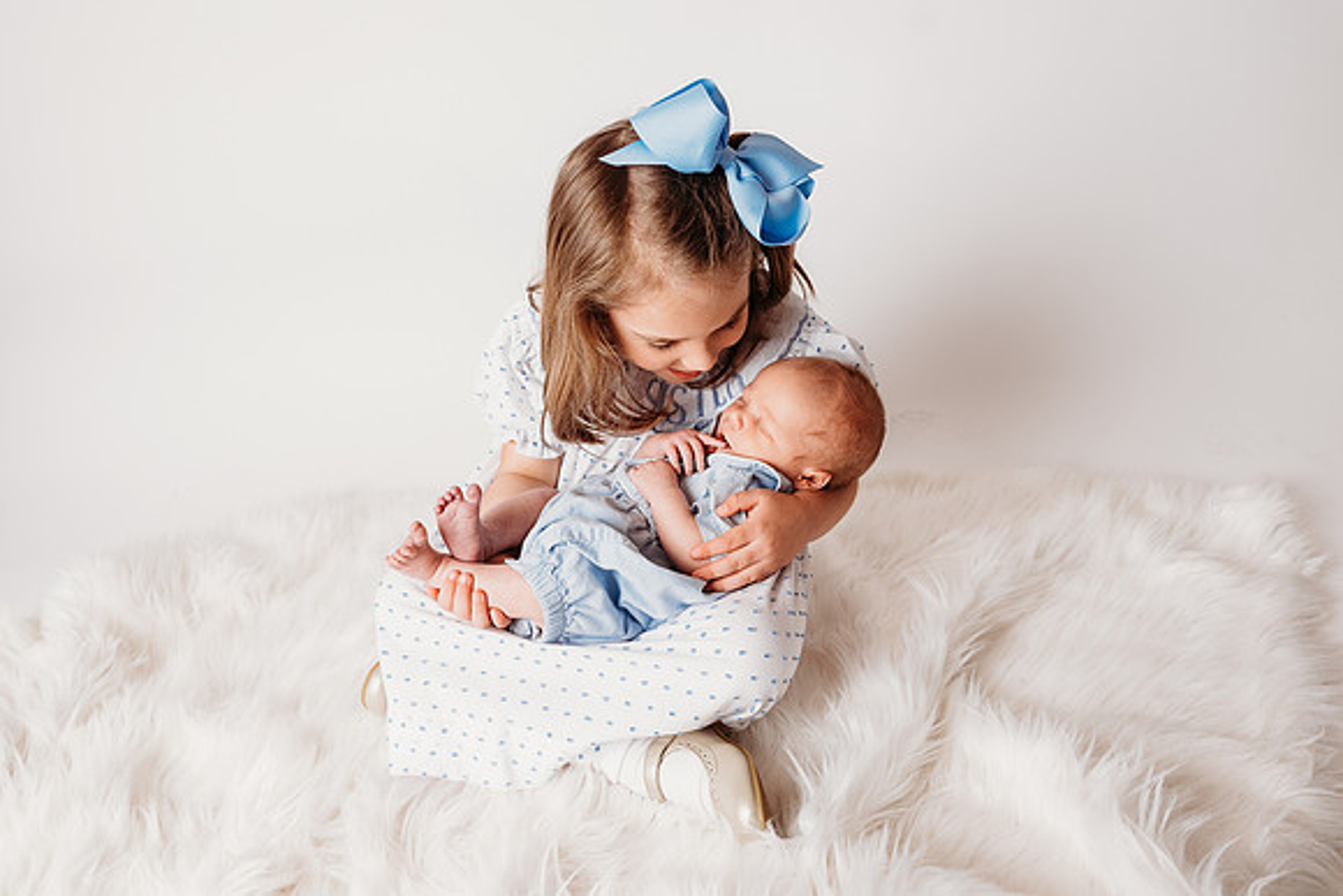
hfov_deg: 65.0
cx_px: 604
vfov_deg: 46.2
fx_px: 1052
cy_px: 456
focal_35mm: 28
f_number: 4
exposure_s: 1/200
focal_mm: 24
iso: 100
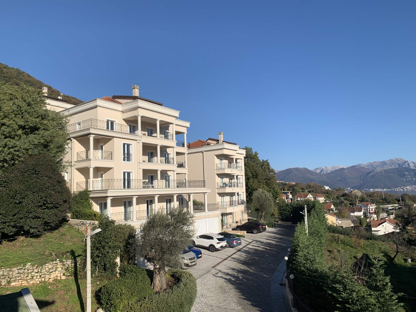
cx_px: 208
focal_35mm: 26
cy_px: 156
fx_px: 312
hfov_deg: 67.3
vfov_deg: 53.1
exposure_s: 1/3289
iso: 25
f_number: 1.8
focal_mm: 4.2
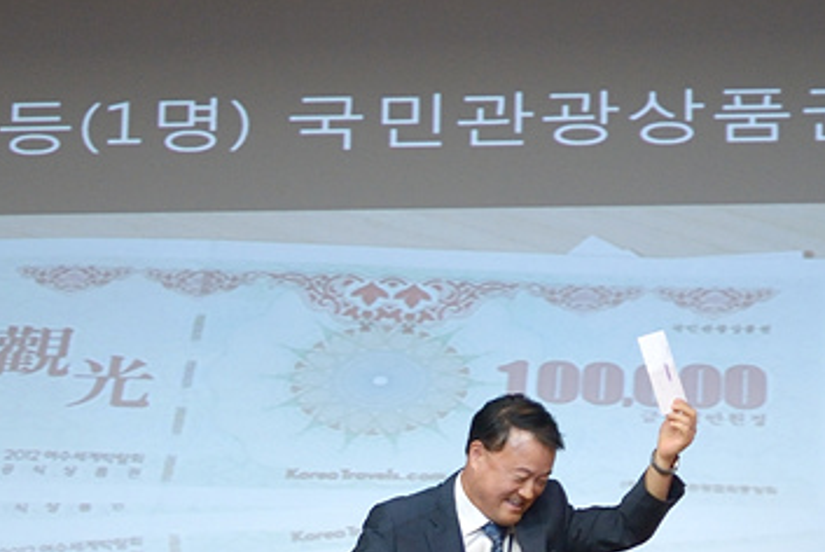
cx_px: 481
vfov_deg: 11.4
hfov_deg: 17.2
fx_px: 2729
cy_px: 579
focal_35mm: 119
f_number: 4.5
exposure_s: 1/160
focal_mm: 35
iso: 1100
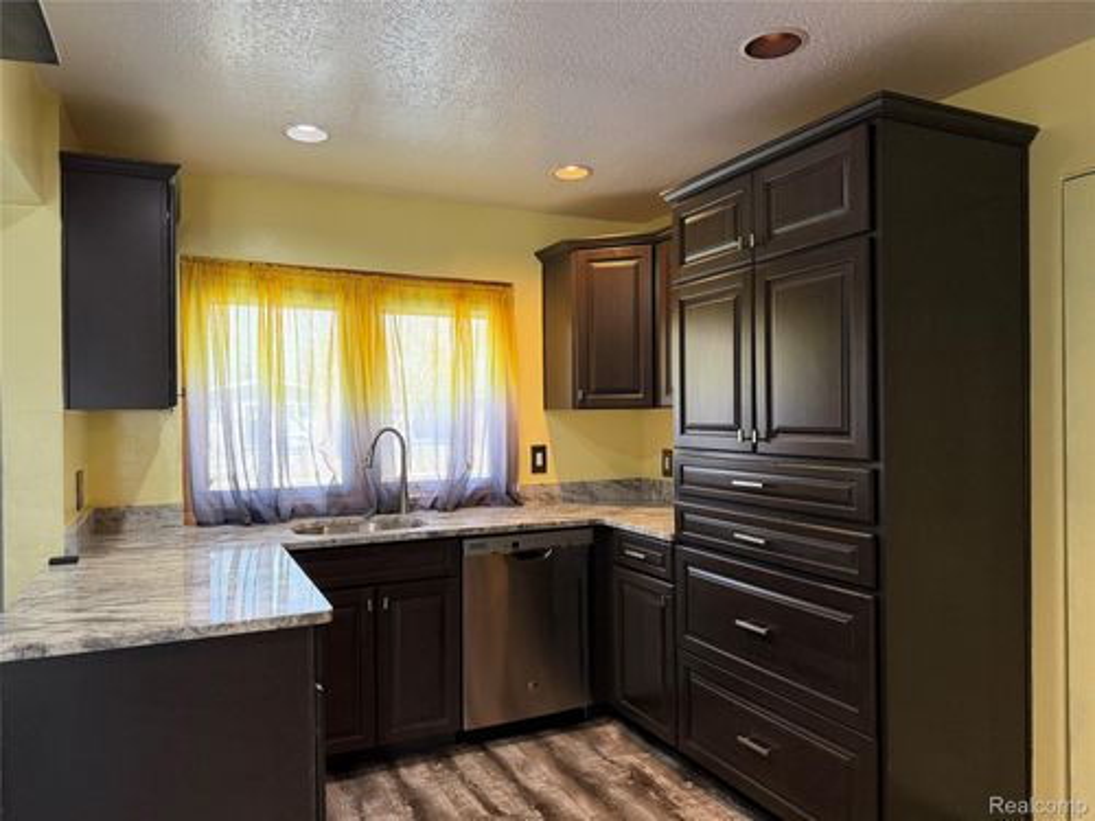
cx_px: 548
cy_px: 410
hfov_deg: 71.6
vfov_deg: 56.8
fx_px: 759
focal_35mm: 24
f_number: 1.78
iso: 320
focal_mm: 6.76
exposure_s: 1/120
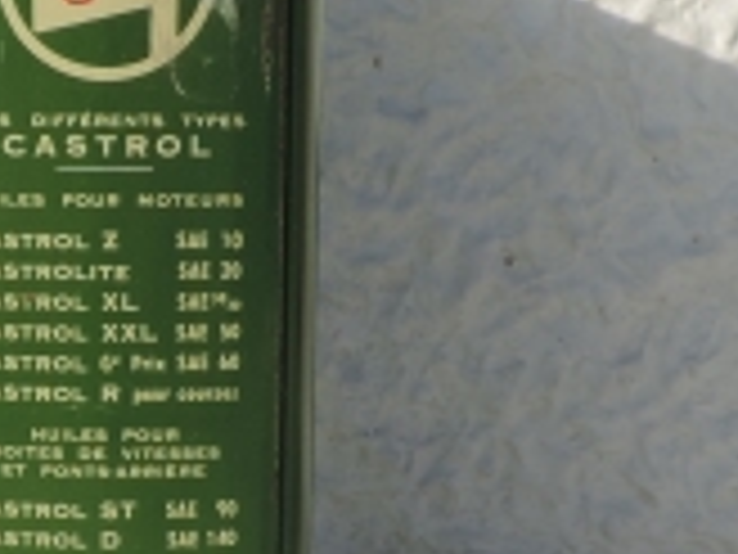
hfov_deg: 21.6
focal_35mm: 88
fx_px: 1876
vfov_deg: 16.7
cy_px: 432
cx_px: 27
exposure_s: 1/400
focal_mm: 4.3
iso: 80
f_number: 4.7
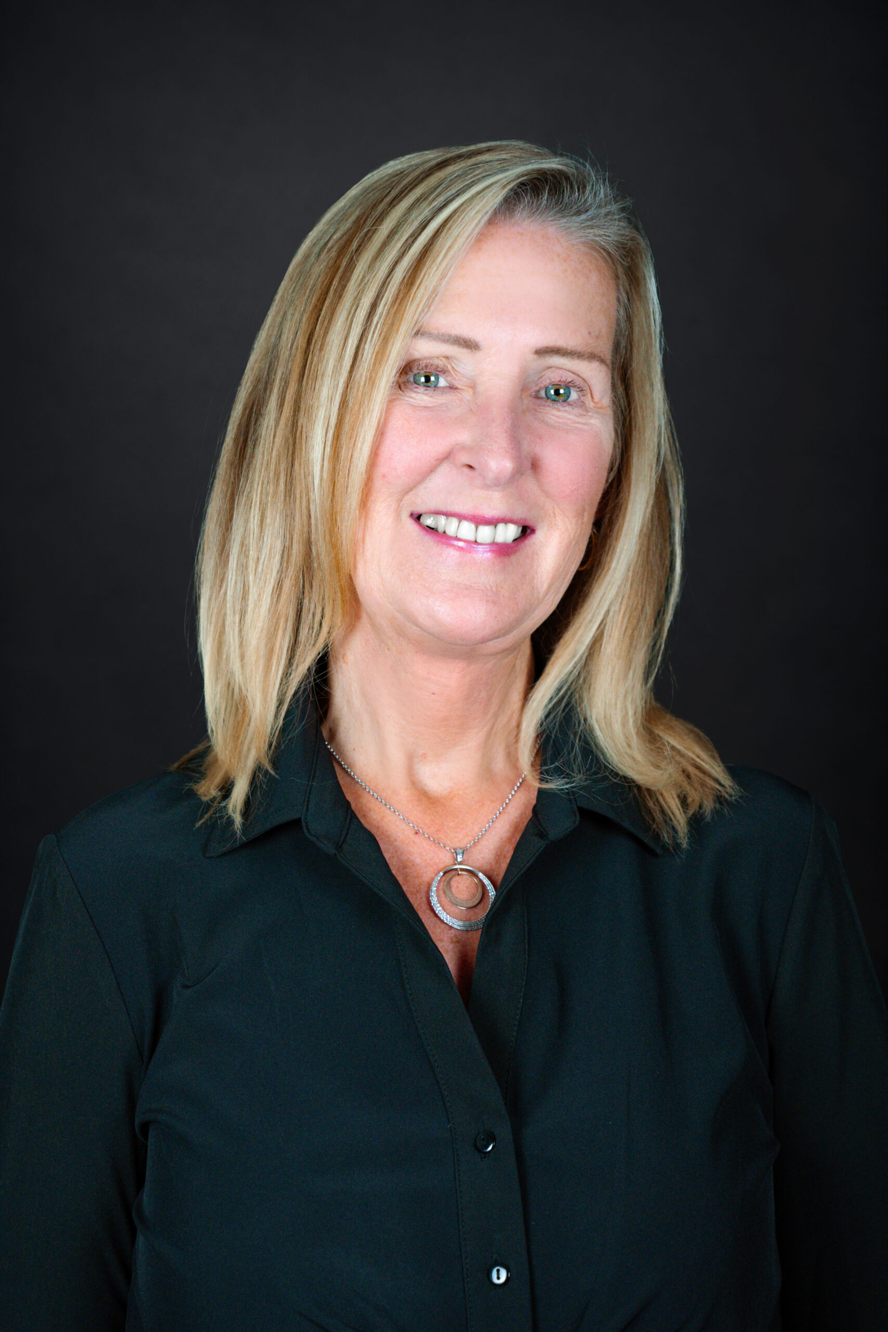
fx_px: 3477
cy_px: 666
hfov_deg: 14.6
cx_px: 444
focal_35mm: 94
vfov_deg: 21.7
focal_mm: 94
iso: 2500
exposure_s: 1/160
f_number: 4.5
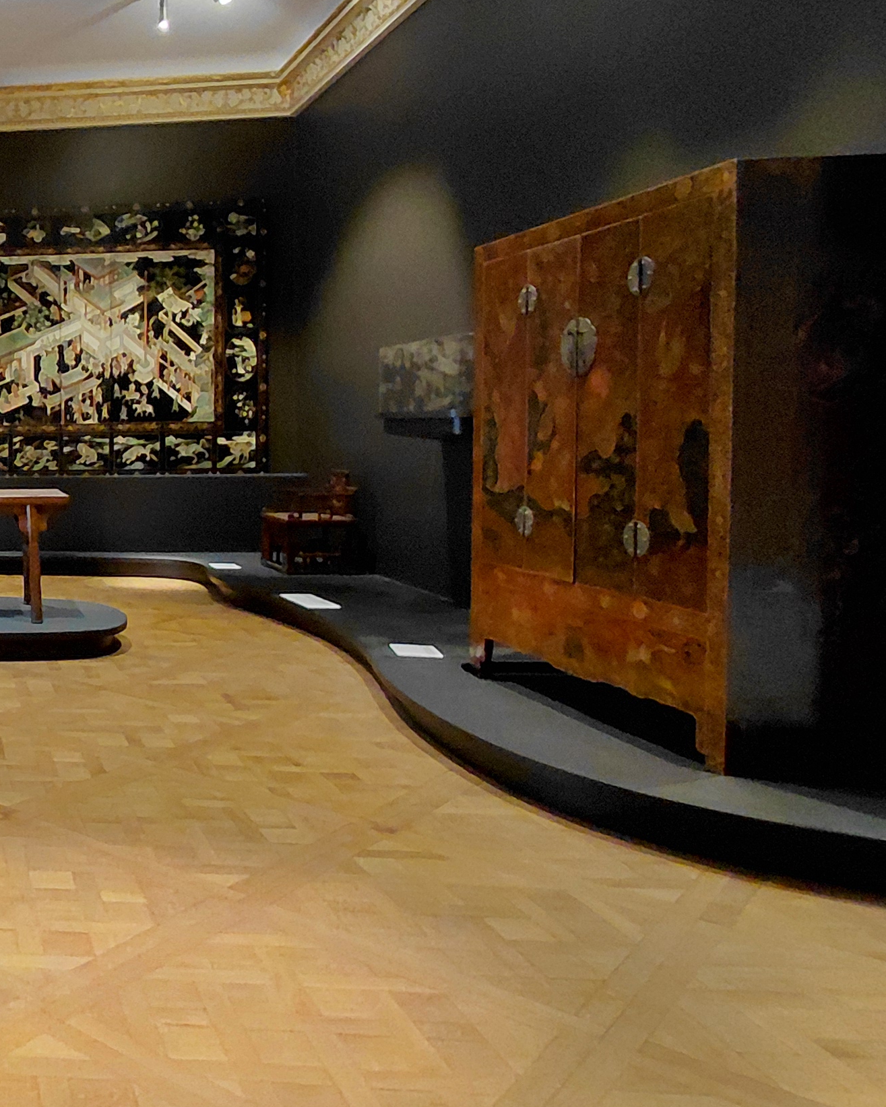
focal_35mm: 31
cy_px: 461
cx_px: -166
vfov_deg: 56.9
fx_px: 1016
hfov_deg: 36.7
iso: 800
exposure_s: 1/20
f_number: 2.2
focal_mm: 1.64
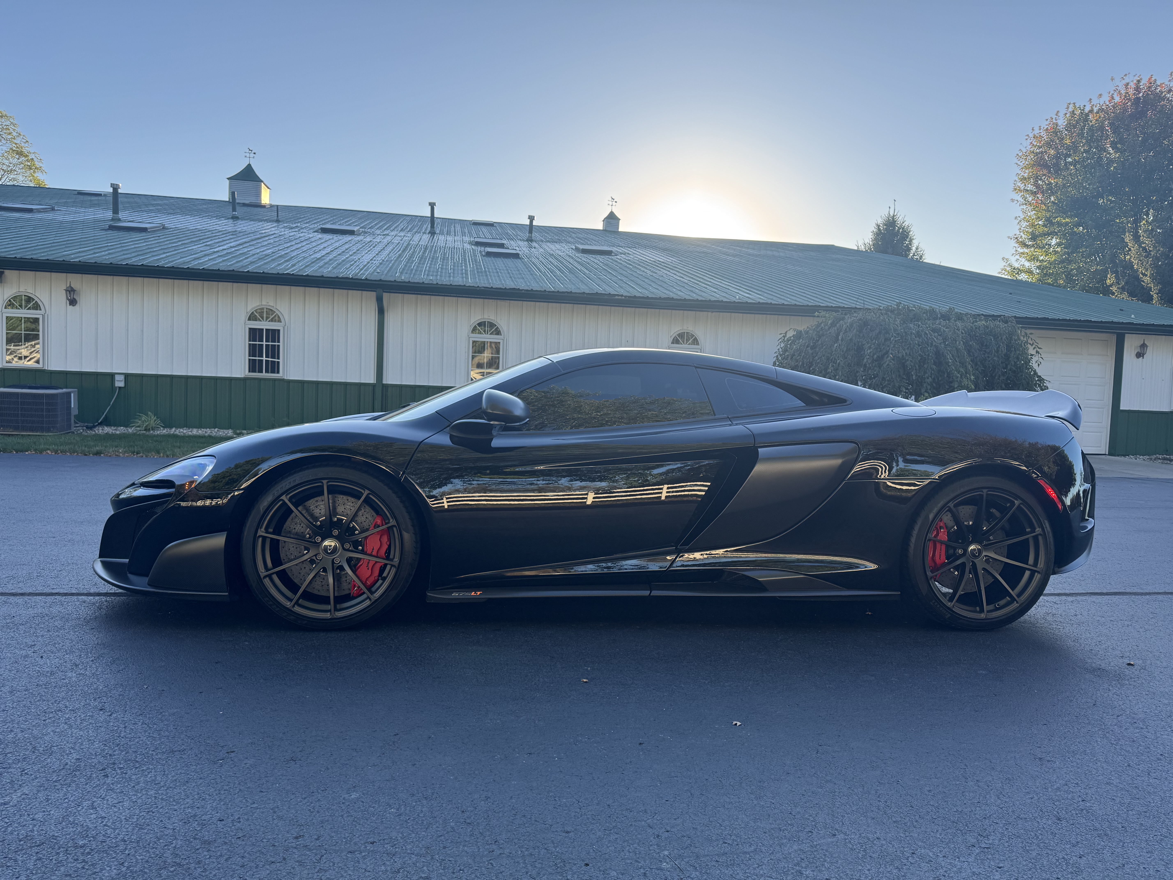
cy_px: 440
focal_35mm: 24
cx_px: 586
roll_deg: -2.5
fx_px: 813
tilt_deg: -4.1
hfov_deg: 71.6
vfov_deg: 56.8
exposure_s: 1/925
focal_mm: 6.76
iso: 80
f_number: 1.78
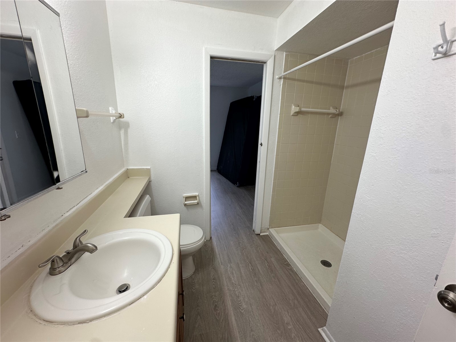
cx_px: 228
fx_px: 184
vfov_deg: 85.7
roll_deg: -1.1
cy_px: 171
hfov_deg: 102.1
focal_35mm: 14
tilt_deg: -15.8
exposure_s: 1/120
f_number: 2.2
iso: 64
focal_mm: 2.22
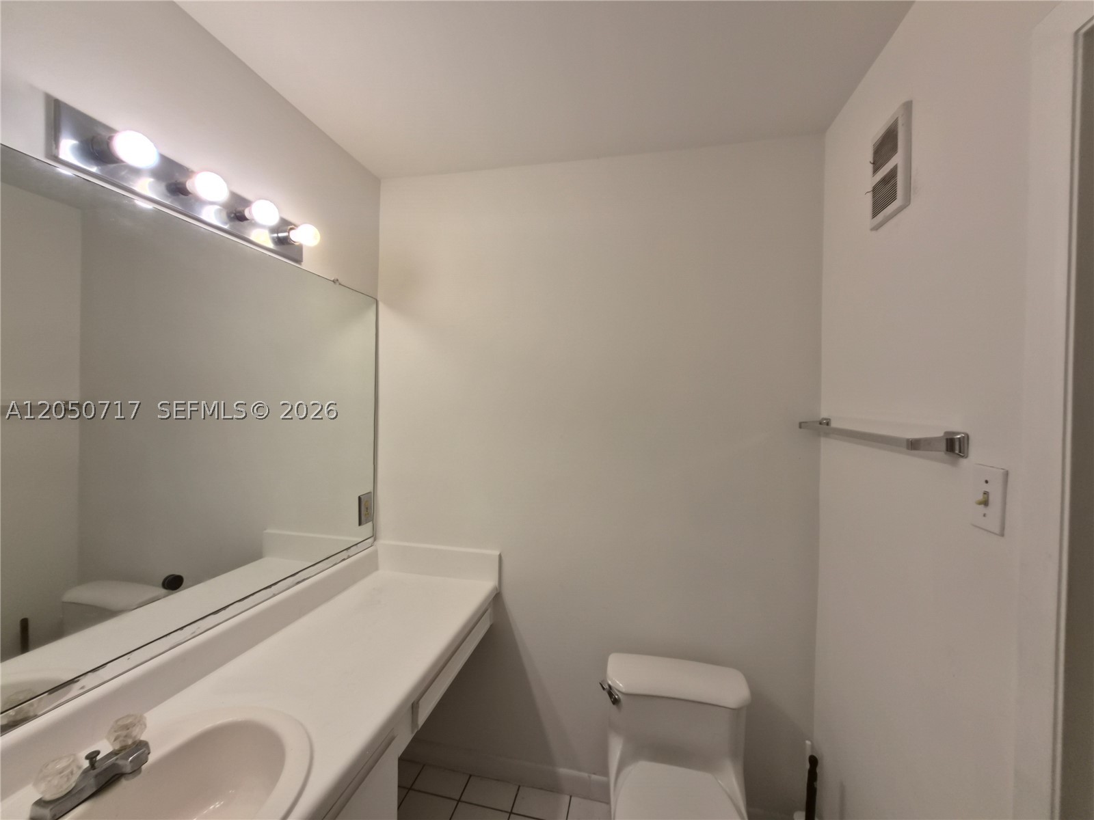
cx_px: 547
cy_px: 410
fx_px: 411
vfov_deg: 89.9
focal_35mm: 13
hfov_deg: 106.2
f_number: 2.2
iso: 32
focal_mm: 1.7
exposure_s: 1/60
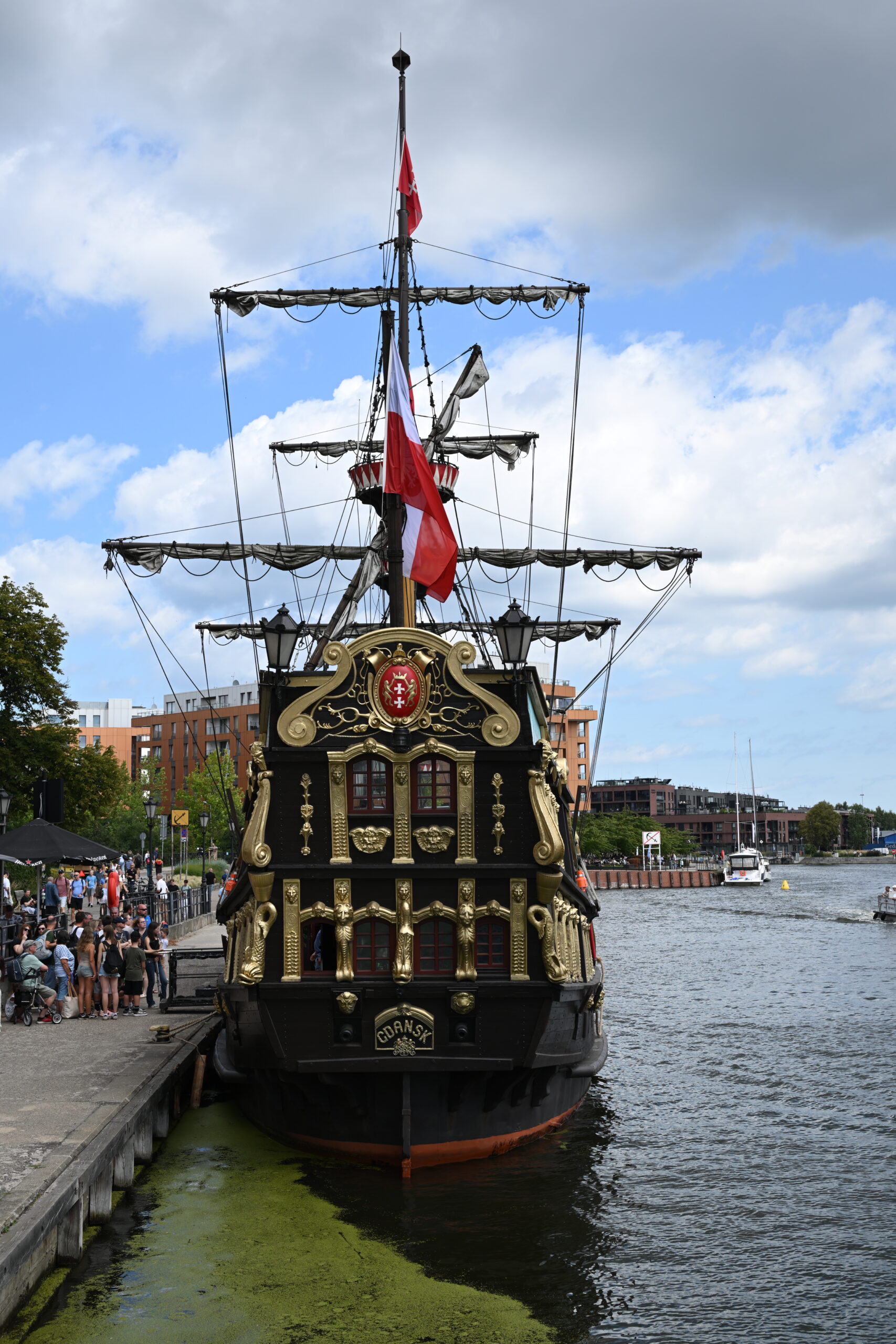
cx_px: 448
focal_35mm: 43
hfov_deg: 31.2
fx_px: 1605
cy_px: 672
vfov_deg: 45.4
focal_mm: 43
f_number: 8
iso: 100
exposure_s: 1/250
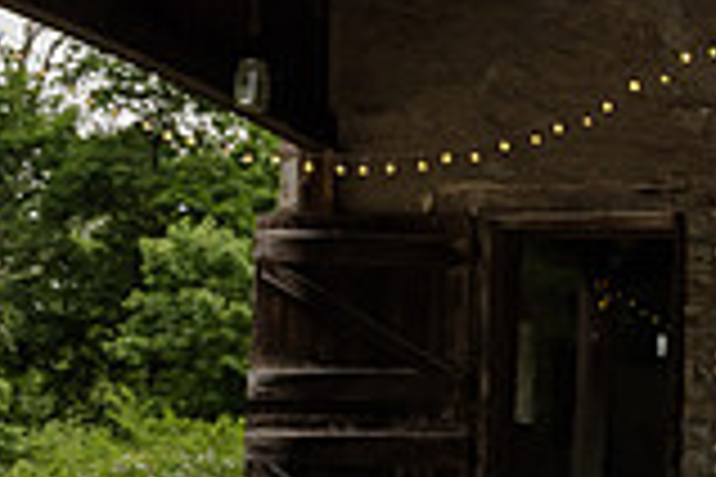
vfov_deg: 14.4
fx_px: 1869
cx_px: 1222
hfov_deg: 18.0
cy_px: 420
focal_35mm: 94
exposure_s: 1/320
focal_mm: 24
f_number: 4
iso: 800
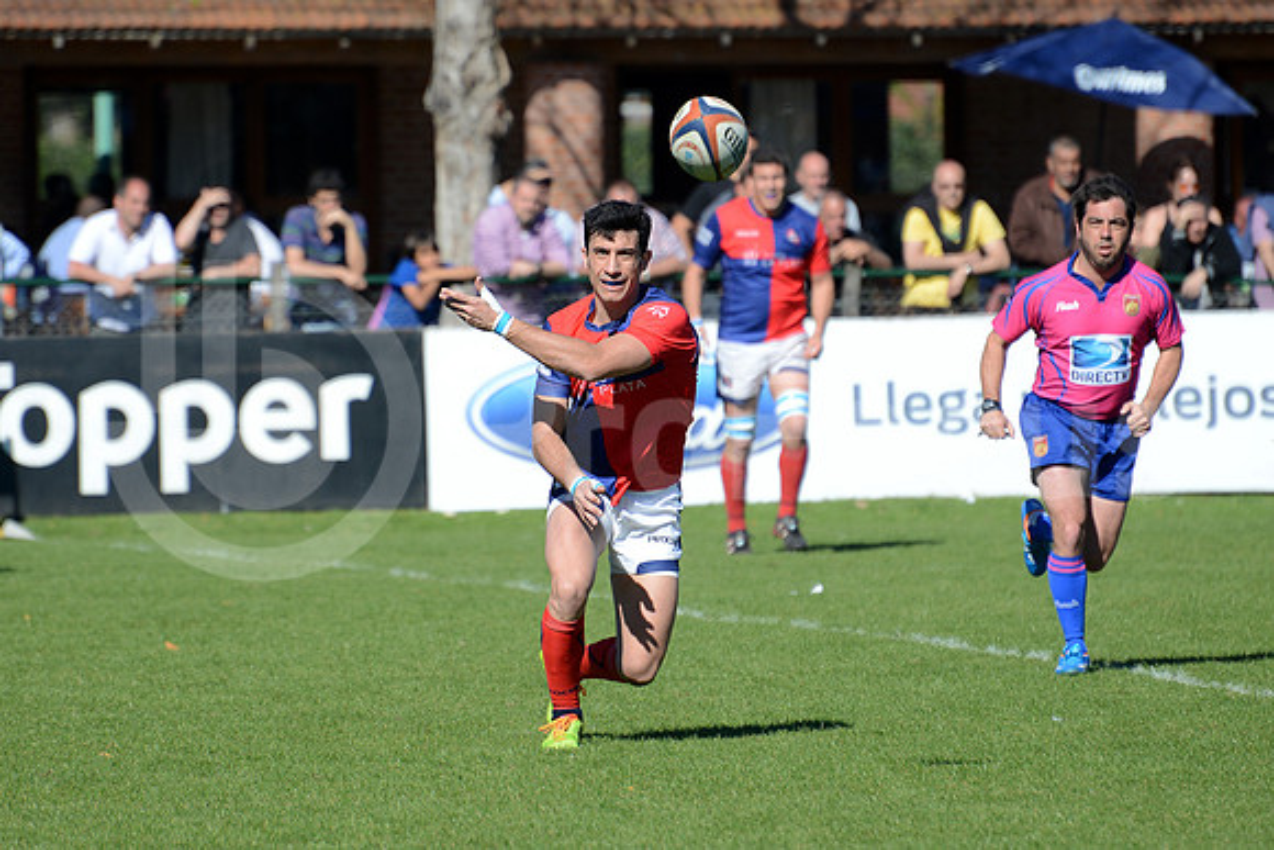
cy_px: 425
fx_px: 10619
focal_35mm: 300
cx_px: 637
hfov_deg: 6.9
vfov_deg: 4.6
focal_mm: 300
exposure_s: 1/1000
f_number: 5.6
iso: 320
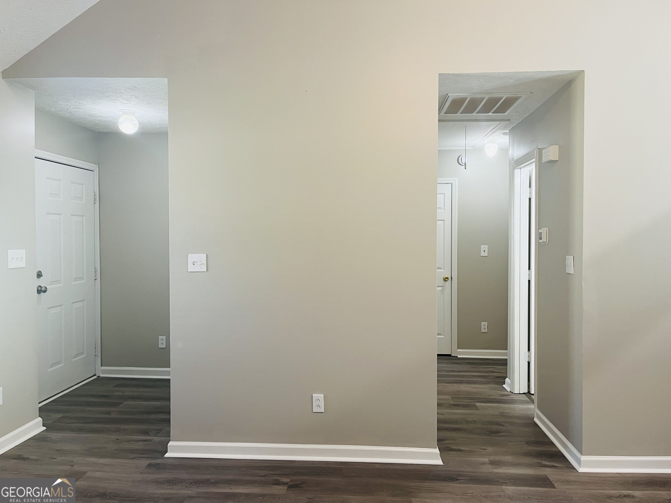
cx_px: 336
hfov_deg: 67.3
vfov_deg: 53.1
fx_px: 504
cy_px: 252
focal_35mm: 26
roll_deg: -0.1
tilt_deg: -2.1
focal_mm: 5.1
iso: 80
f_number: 1.6
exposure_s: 1/60
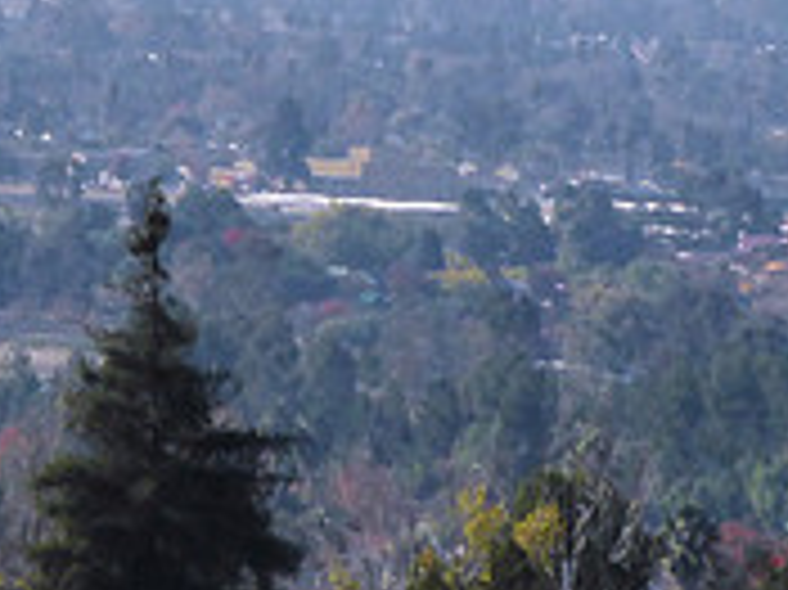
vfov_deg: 1.8
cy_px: -250
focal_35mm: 847
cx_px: 585
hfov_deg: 2.3
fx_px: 19268
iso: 200
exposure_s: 1/1300
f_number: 6.3
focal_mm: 41.3
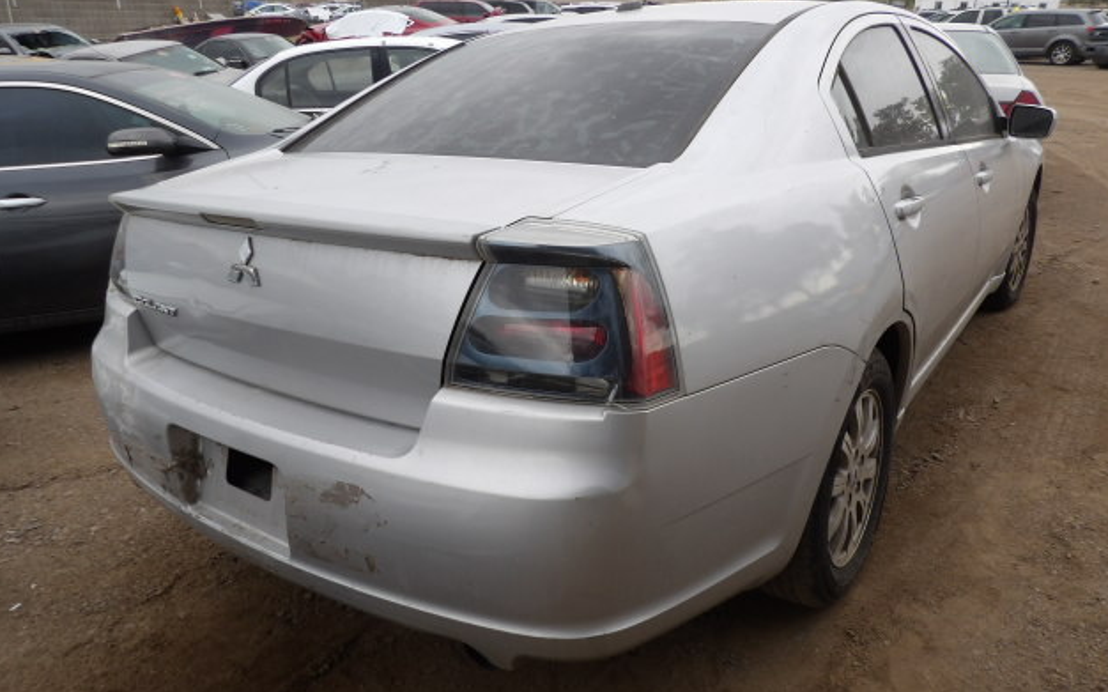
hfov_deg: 70.4
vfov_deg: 47.6
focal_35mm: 26
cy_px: 331
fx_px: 785
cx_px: 561
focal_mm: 4.3
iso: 100
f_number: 3.2
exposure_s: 1/297
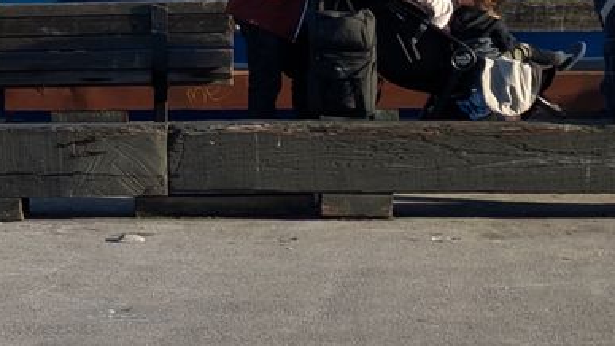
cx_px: -261
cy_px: -234
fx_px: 3002
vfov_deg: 6.5
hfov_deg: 11.3
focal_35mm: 184
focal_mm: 5.43
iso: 47
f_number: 1.89
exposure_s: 1/1099
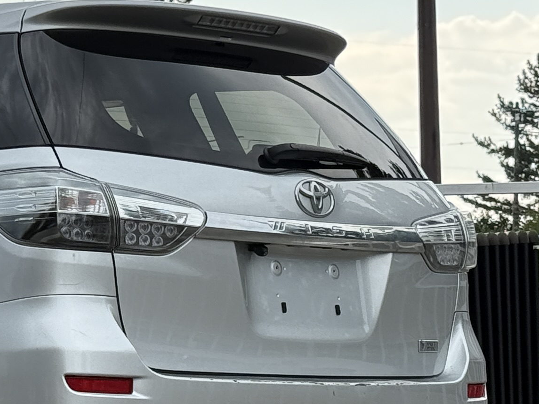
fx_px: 2632
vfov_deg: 8.8
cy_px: 237
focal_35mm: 169
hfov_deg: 11.4
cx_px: -155
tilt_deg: +2.7
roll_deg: +0.8
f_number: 1.78
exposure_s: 1/1642
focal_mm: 6.76
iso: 100
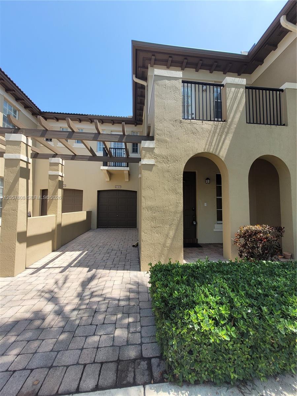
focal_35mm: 13
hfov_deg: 89.9
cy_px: 198
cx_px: 148
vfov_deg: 106.2
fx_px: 149
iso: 40
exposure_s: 1/786
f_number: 2.2
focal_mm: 1.74
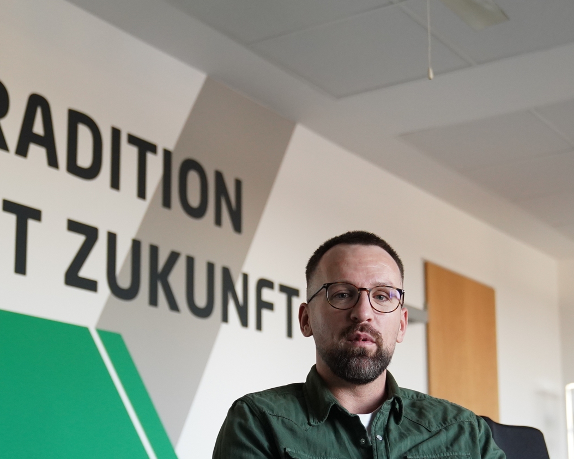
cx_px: 339
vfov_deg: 23.3
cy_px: 342
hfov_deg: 29.1
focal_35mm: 65
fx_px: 1105
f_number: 2.8
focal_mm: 38
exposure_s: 1/250
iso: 2500
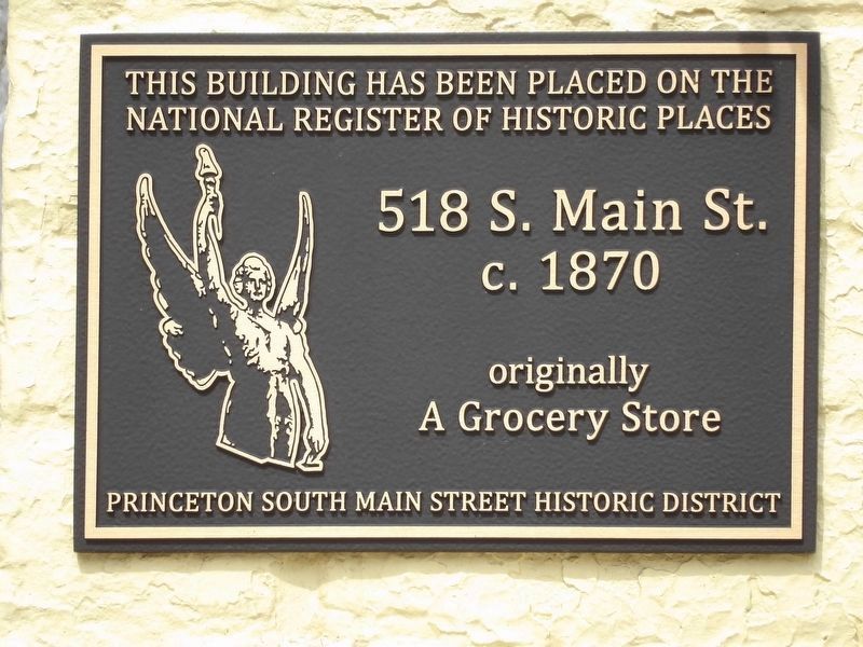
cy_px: 324
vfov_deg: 1.5
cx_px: 432
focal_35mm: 967
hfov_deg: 2.1
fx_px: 24108
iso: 100
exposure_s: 1/334
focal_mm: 173.5
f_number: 5.3
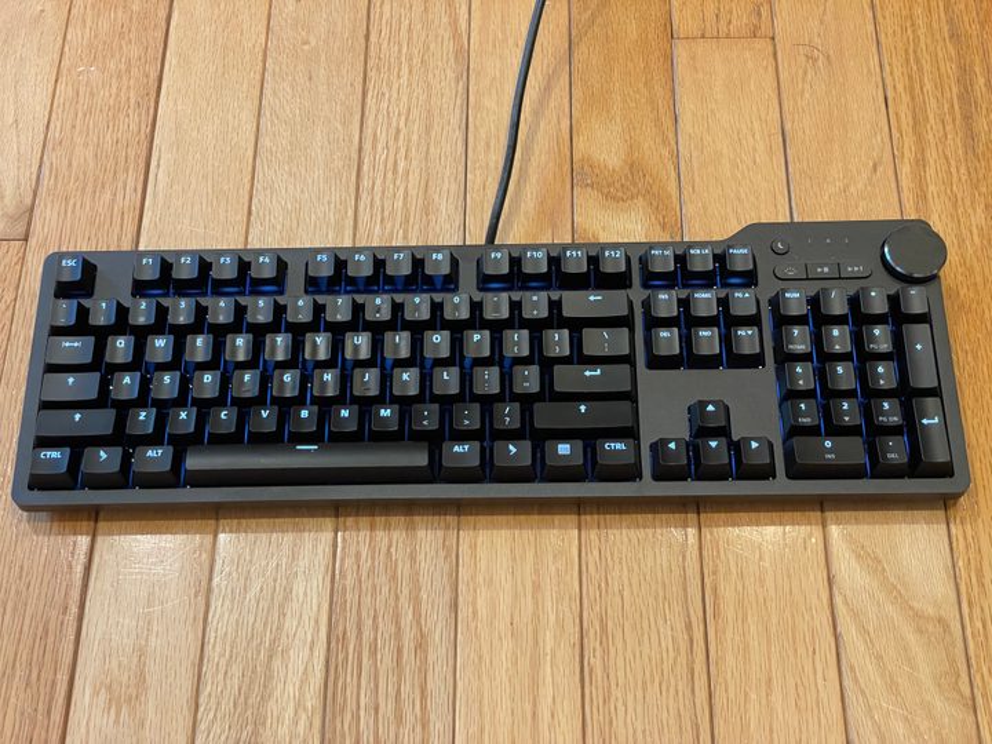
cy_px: 372
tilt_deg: -61.6
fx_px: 1490
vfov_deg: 28.0
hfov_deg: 36.8
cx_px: 496
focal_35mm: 52
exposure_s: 1/60
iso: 320
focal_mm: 6
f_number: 2
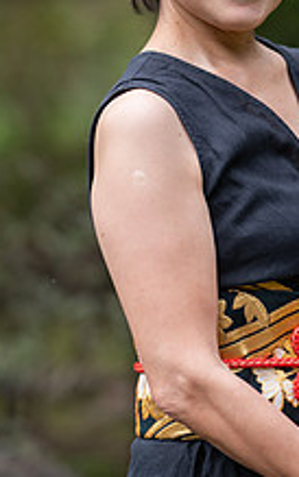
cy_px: 170
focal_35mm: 220
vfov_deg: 9.5
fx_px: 2866
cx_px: 314
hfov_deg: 6.0
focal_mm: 105
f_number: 2.2
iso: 160
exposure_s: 1/250
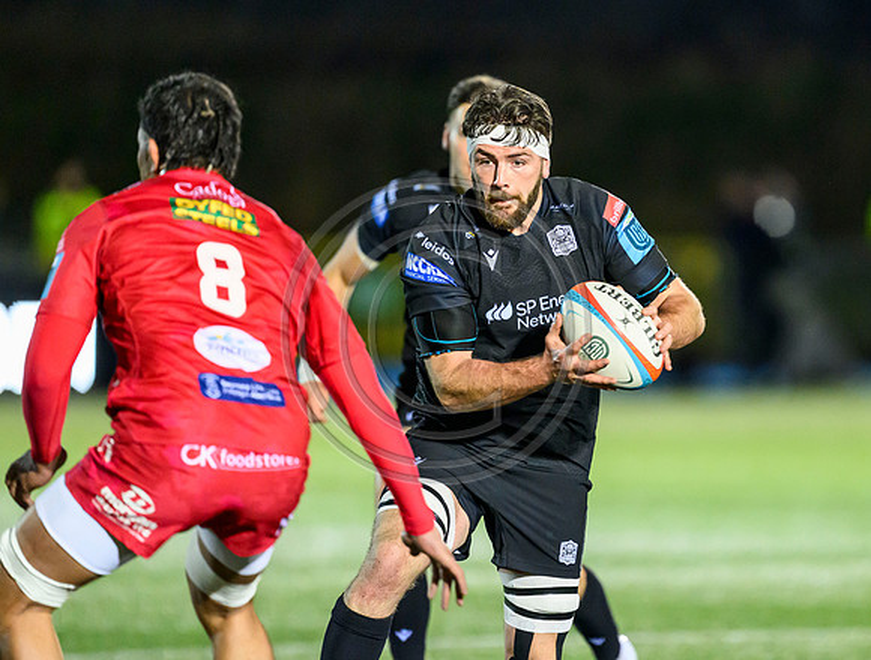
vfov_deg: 2.6
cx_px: 632
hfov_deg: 3.5
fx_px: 14422
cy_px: 284
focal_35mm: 571
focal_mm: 400
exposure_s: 1/1000
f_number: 2.8
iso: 8000
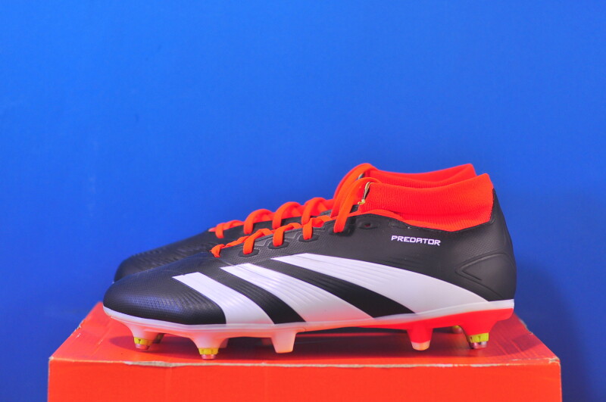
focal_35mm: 75
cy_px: 201
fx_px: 1261
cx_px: 303
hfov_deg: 27.0
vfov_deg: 18.1
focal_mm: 50
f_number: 2.5
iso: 250
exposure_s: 1/320
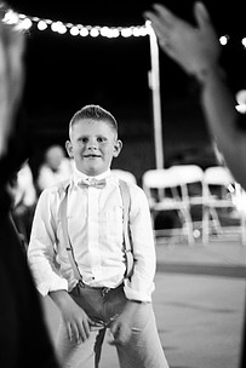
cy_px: 197
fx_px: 758
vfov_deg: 27.3
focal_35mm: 74
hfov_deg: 18.4
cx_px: 95
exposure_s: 1/125
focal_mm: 50
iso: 1250
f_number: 1.4
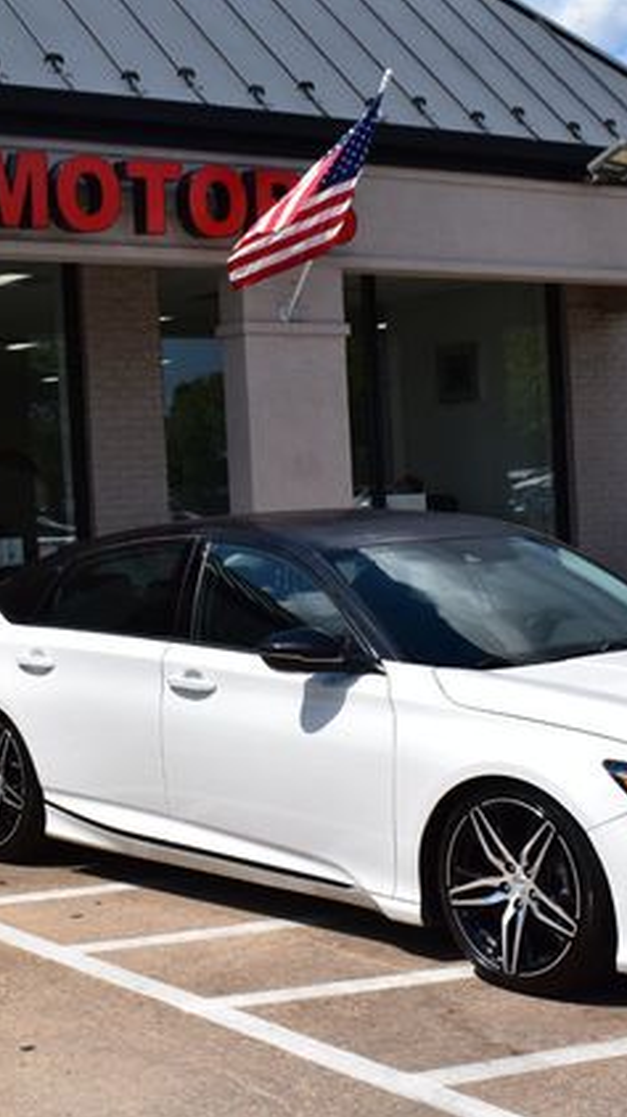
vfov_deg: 33.8
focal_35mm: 62
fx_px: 1835
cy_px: 558
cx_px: 185
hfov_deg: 19.3
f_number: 11
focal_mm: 26
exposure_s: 1/500
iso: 220
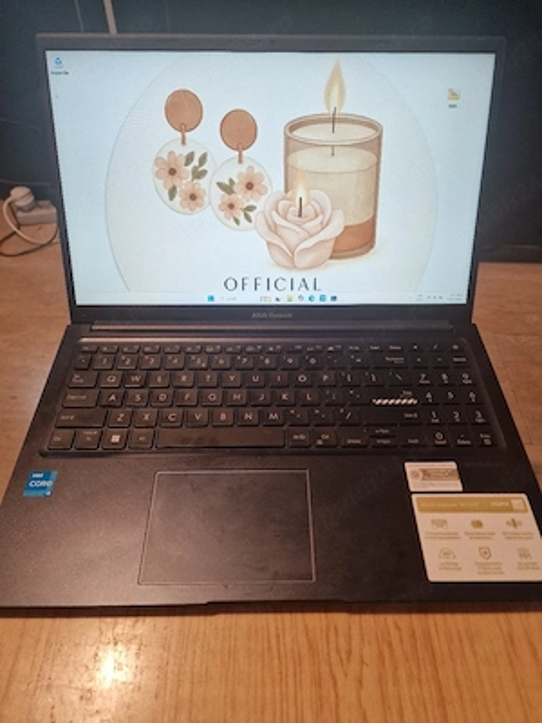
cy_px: 362
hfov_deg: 58.9
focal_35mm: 23
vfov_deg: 73.9
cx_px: 271
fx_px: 480
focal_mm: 6.4
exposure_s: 1/100
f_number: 1.8
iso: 50
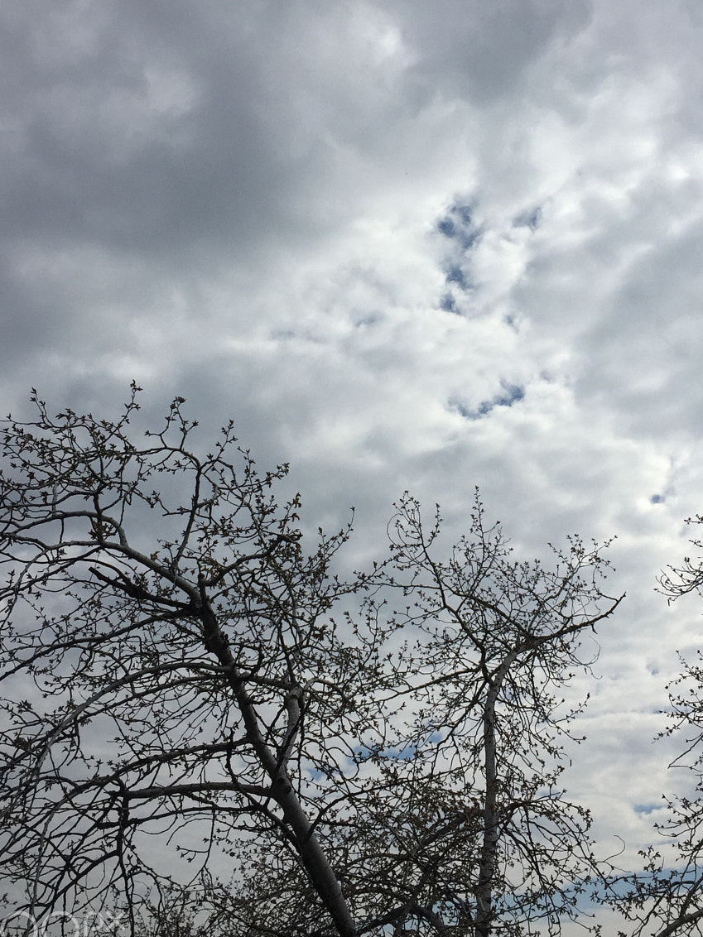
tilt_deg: +31.6
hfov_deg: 35.0
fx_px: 1110
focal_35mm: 41
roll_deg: -2.5
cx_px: 417
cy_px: 377
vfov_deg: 45.5
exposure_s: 1/7937
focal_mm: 4.15
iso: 32
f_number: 2.2
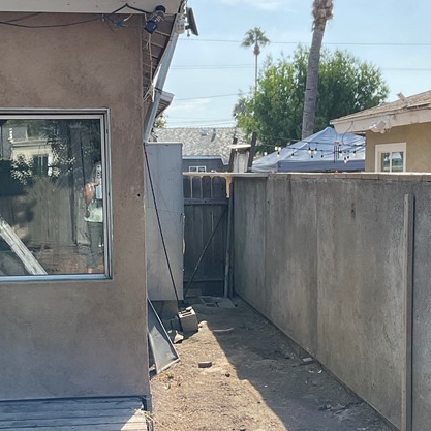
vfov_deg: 27.1
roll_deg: +0.1
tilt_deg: -8.4
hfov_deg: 27.3
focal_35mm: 63
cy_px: 290
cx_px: 177
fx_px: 887
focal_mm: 3
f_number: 1.8
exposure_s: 1/770
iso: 16
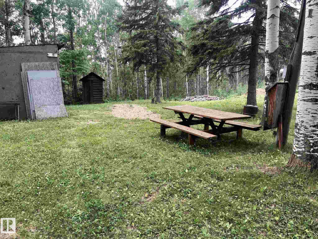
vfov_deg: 49.7
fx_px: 257
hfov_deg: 63.4
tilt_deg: -11.7
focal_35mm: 28
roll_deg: -0.8
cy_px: 120
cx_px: 159
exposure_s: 1/152
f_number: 1.8
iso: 20
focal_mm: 3.99
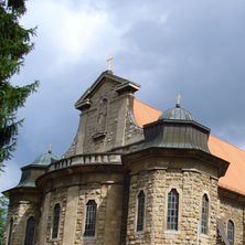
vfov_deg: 28.9
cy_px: 159
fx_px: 472
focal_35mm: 59
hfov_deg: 28.0
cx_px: 220
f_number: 5.6
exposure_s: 1/320
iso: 64
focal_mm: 6.1
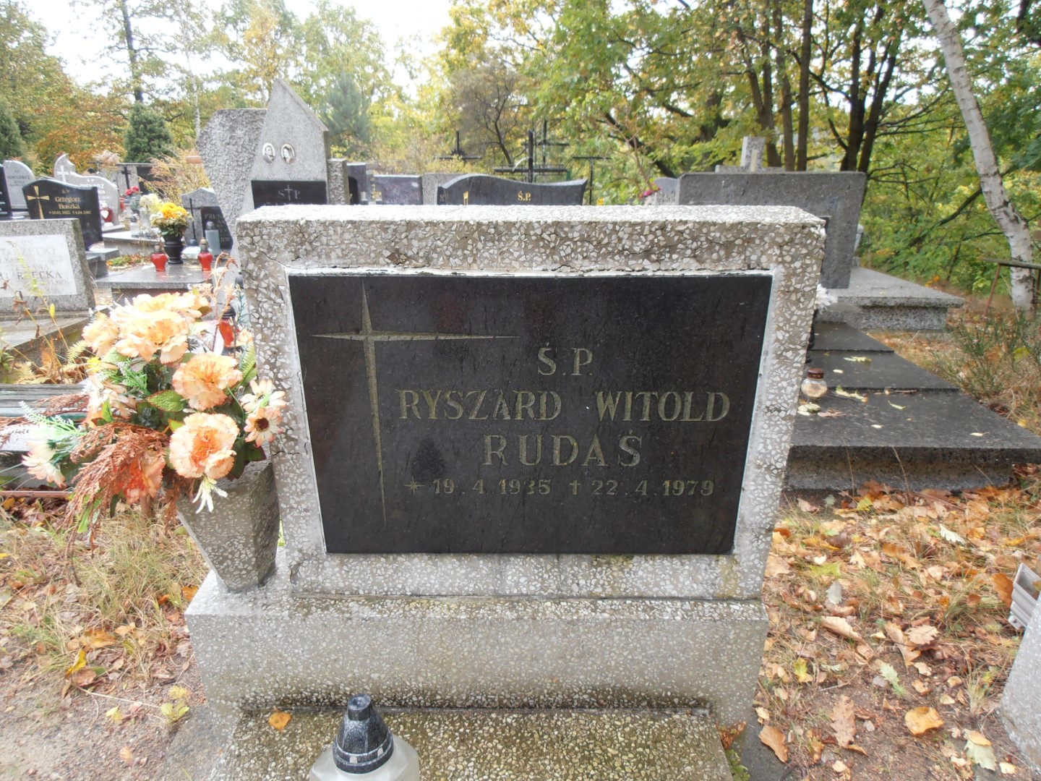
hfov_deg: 71.6
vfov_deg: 56.8
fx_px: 722
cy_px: 390
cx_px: 520
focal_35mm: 24
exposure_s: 1/80
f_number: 3
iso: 80
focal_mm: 4.2
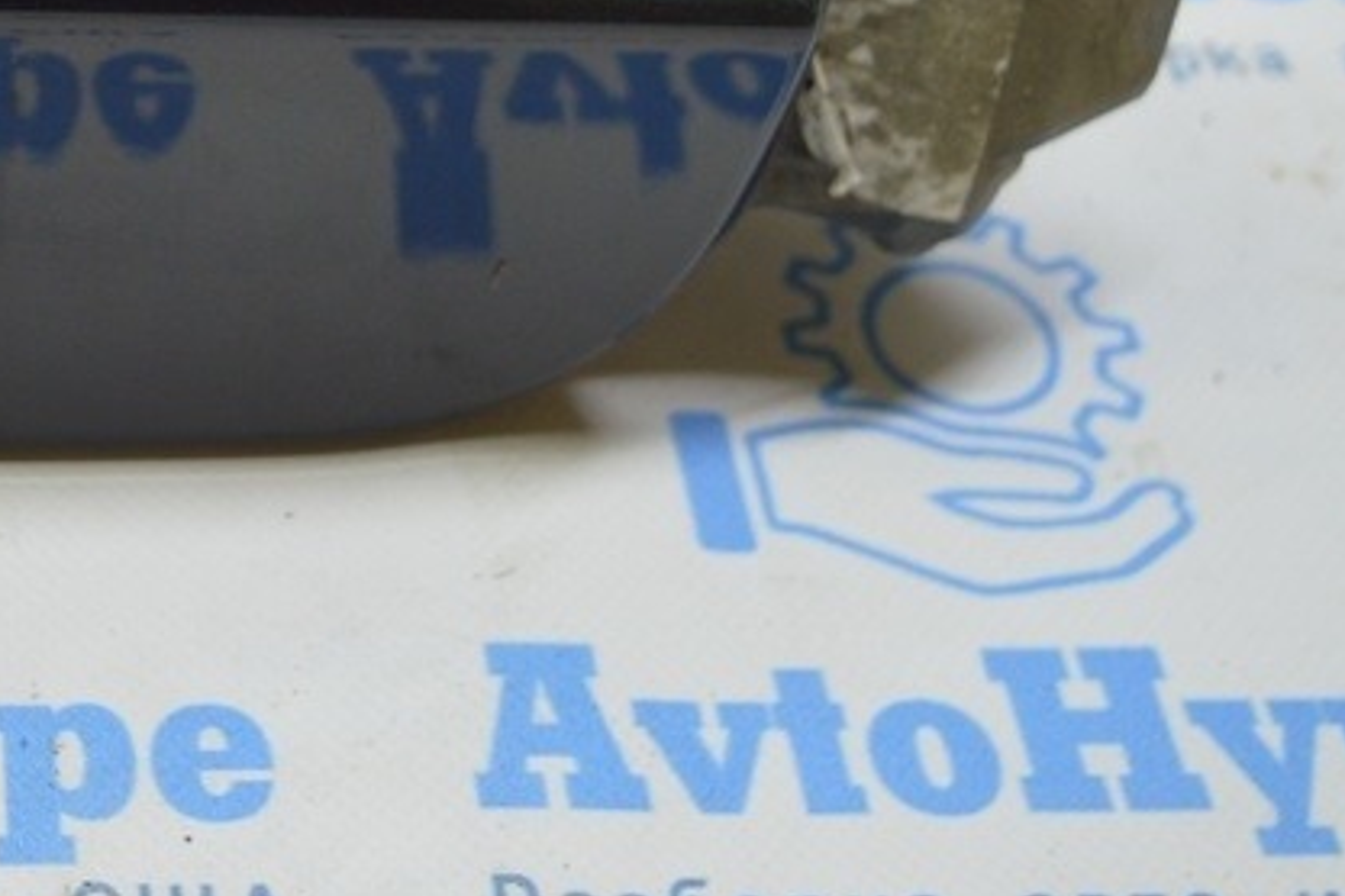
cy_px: -102
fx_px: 3026
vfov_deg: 16.3
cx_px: -119
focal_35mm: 81
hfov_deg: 23.6
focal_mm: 22
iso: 400
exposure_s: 1/60
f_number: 3.8
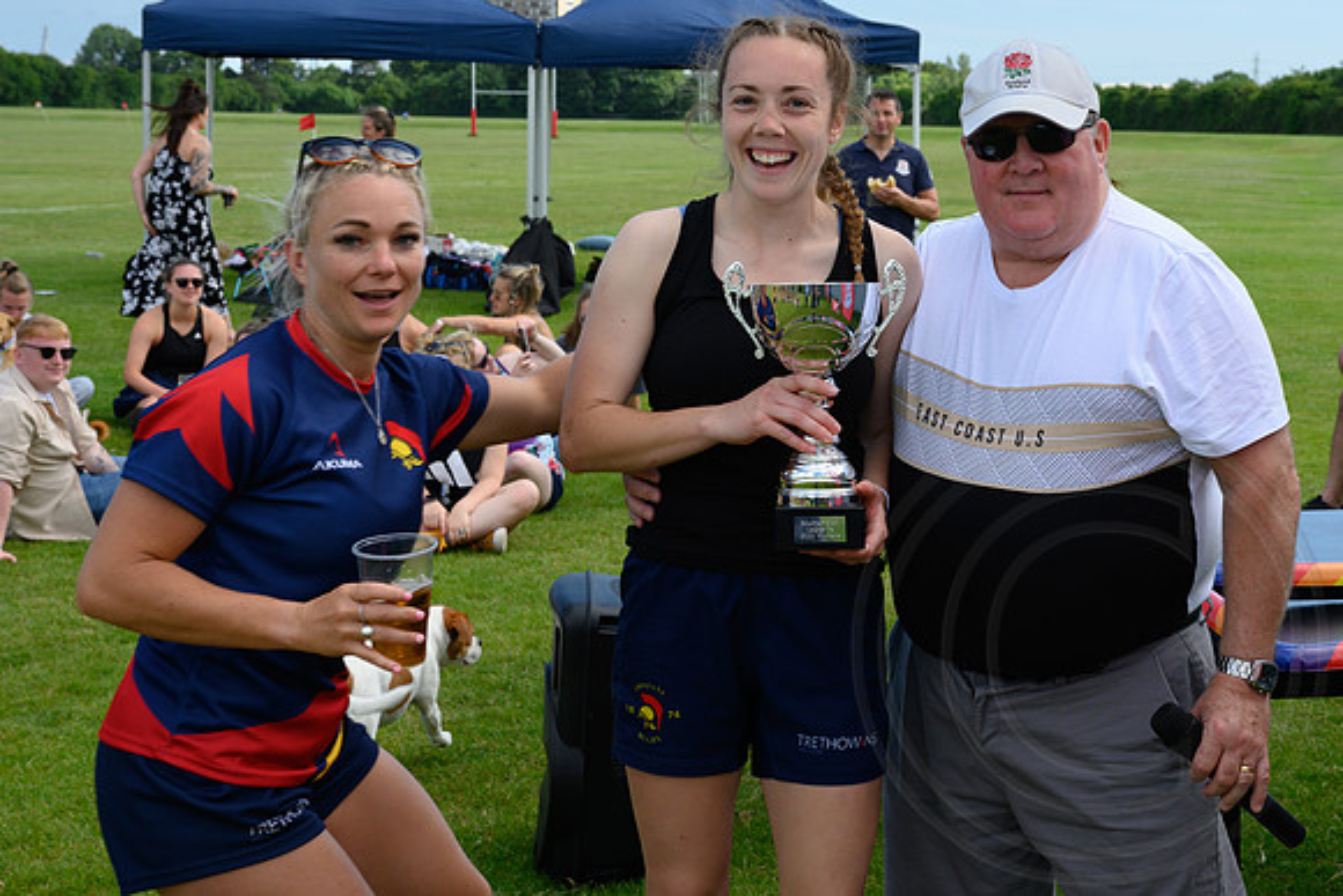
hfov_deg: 35.6
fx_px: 2089
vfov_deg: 24.1
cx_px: 786
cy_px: 307
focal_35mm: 56
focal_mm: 40
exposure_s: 1/250
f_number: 8
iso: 200
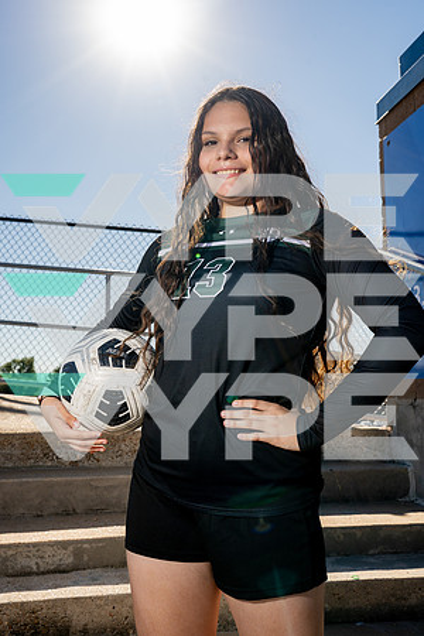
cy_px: 318
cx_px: 212
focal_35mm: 38
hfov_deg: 35.1
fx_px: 671
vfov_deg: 50.7
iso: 100
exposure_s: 1/250
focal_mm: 38
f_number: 8
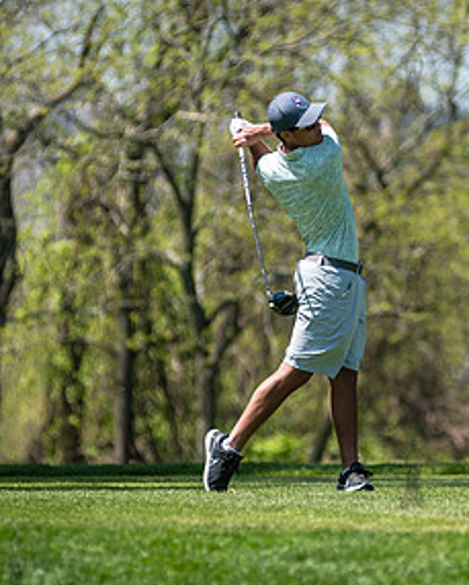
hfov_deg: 4.0
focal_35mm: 391
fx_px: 6781
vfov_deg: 4.9
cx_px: 412
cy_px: 275
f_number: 3.5
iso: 100
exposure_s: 1/1000
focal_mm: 200
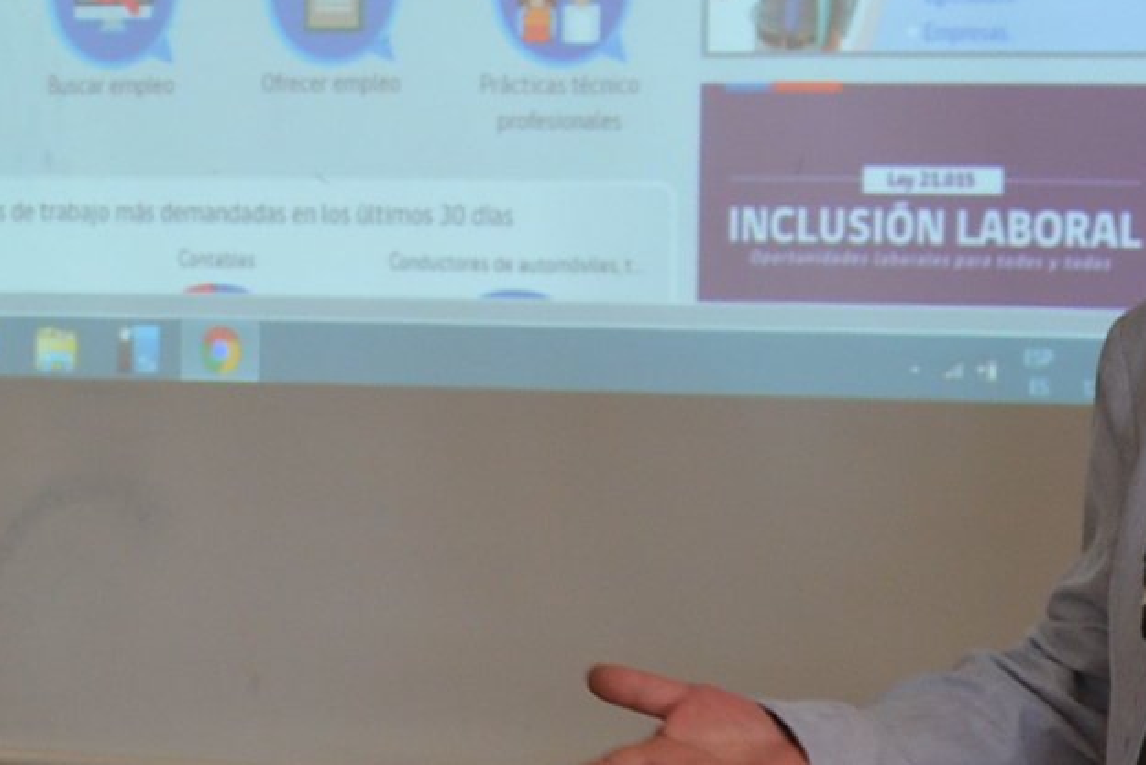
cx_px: 931
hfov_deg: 10.9
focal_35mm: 188
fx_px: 5986
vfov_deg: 7.3
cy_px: 486
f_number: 5.6
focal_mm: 34
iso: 400
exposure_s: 1/40
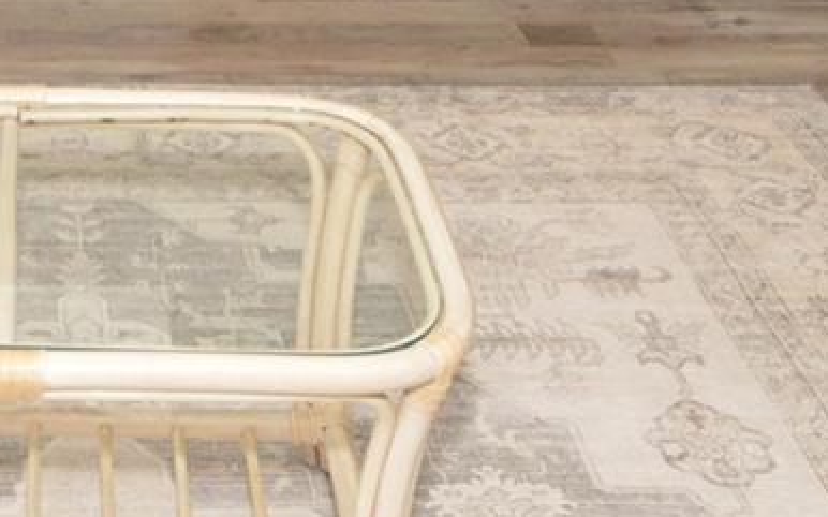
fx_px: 1714
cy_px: -379
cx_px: -17
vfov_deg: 15.1
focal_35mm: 76
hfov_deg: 25.7
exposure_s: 1/60
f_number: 8
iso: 800
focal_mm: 12
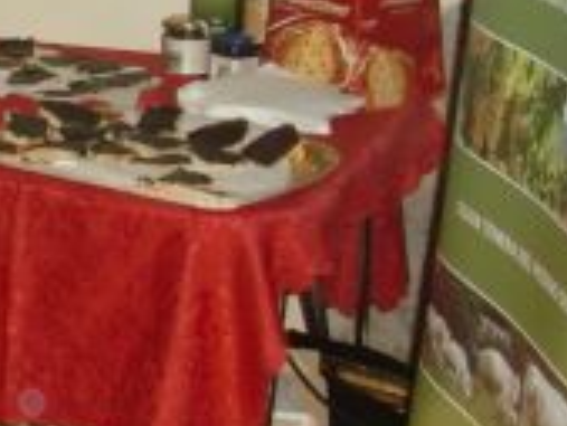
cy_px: -148
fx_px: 2229
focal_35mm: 136
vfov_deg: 10.6
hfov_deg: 13.5
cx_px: -332
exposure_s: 1/60
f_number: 2.8
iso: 250
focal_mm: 6.3
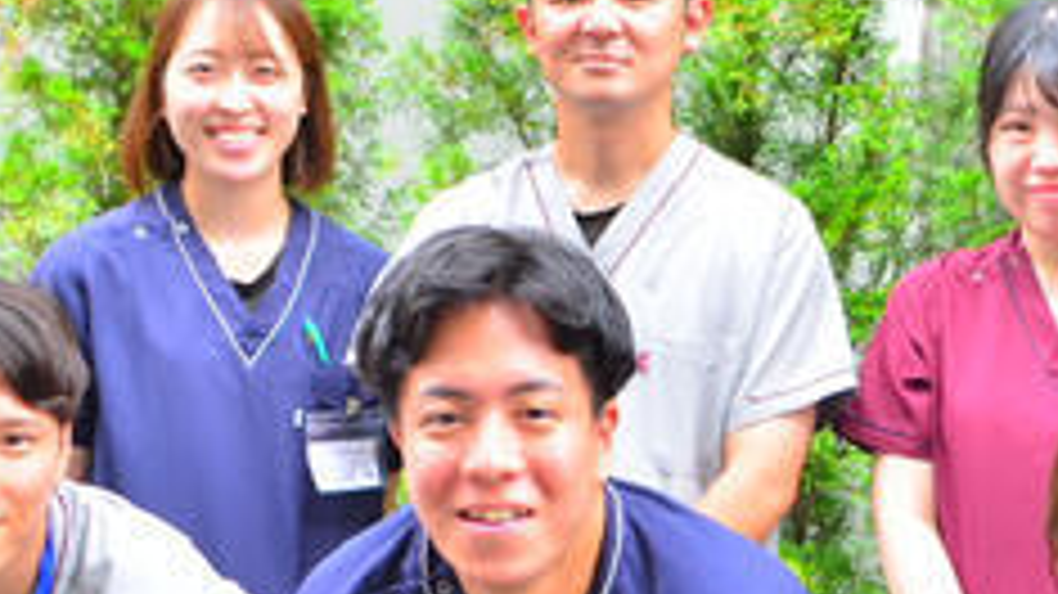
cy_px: 392
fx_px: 2468
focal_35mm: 88
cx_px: 761
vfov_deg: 13.7
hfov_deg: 24.0
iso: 320
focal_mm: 22
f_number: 5.6
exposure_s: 1/100
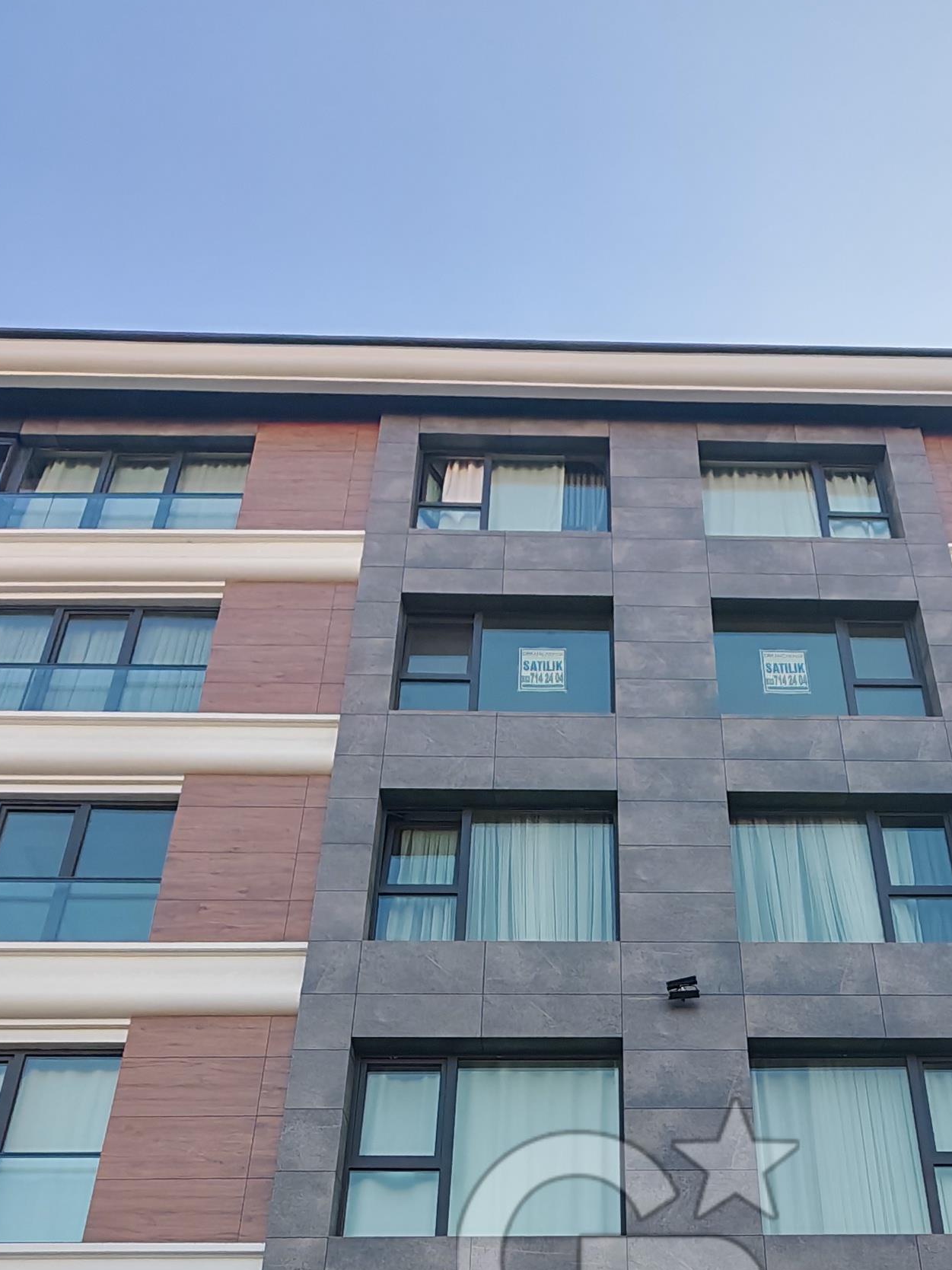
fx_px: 1063
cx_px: 628
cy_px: 1297
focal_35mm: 29
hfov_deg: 47.5
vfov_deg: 49.2
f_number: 2
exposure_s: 1/310
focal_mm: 1.82
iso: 50
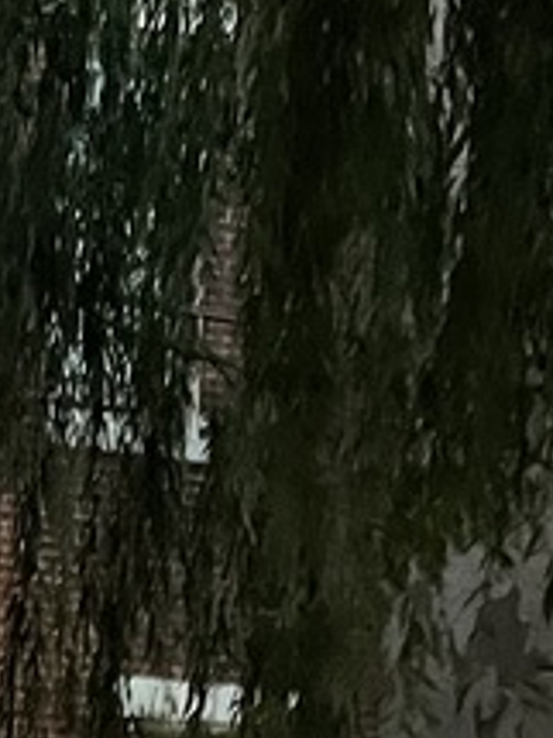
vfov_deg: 12.6
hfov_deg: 9.0
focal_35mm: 145
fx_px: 3092
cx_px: -859
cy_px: 1260
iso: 1000
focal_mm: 5.1
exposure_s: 1/30
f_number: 1.6
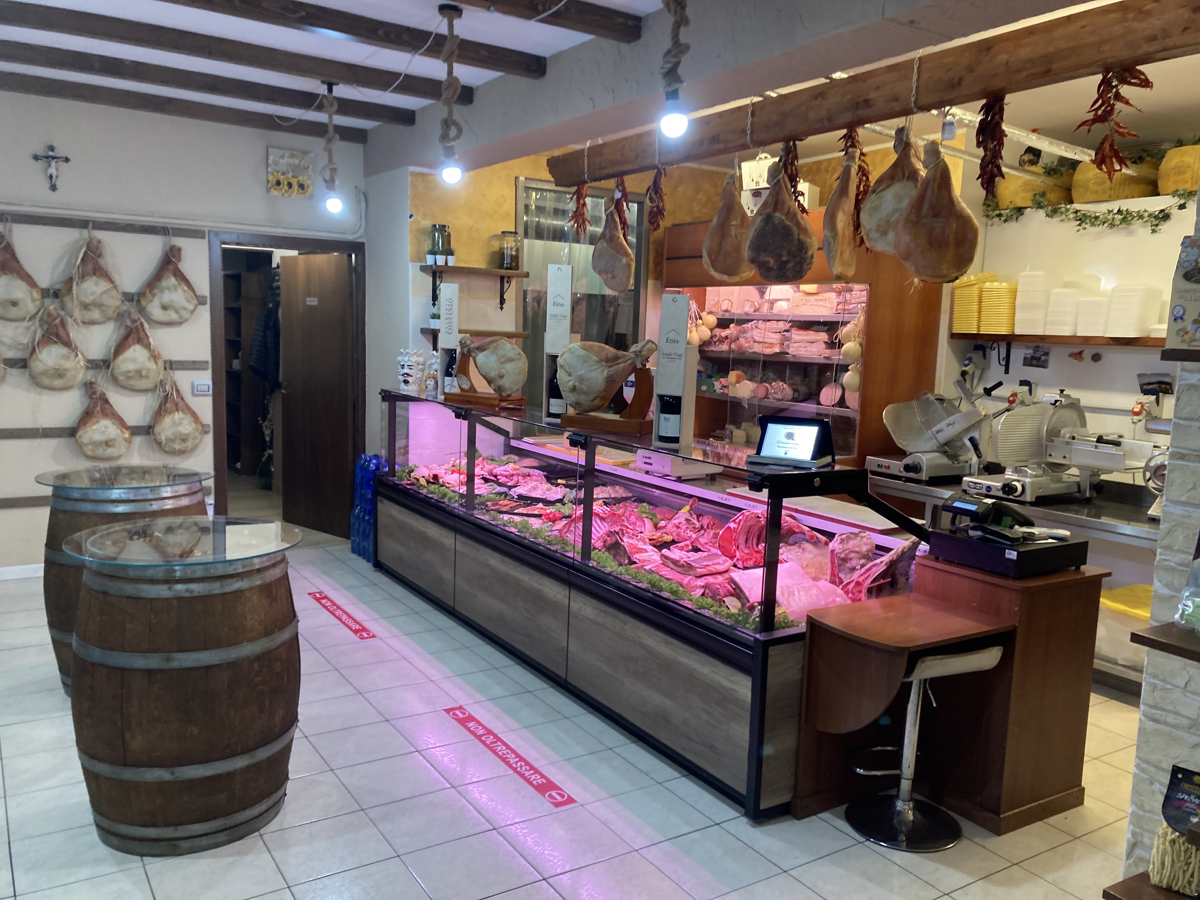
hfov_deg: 63.4
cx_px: 600
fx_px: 971
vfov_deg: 49.7
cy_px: 450
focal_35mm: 28
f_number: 1.8
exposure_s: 1/50
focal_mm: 3.99
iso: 100
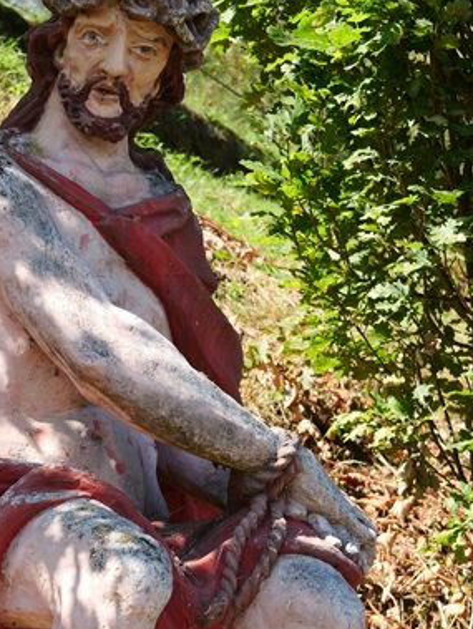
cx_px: 149
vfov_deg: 20.1
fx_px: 1764
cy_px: 446
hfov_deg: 15.2
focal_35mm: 97
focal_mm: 23
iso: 100
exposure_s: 1/200
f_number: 5
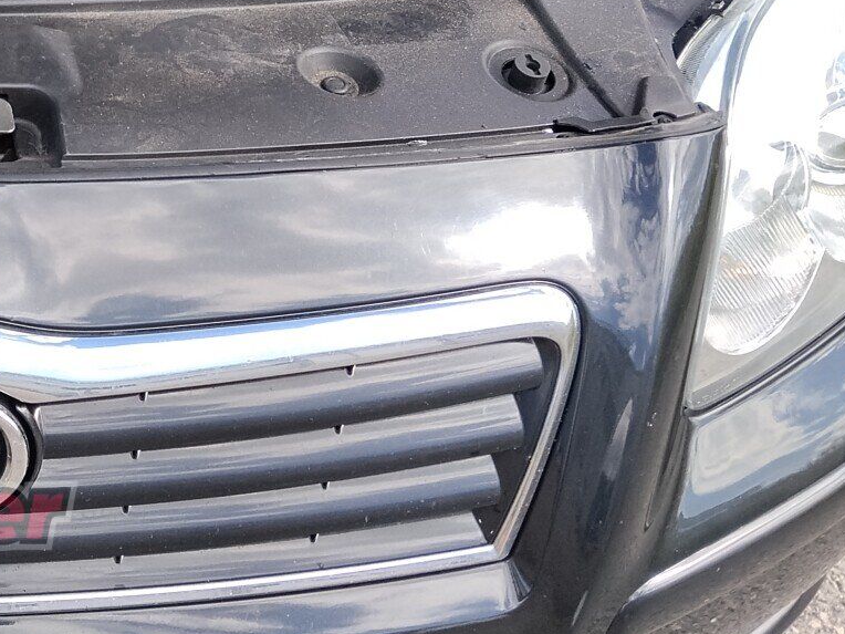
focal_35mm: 74
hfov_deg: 24.2
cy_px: -139
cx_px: -142
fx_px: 1806
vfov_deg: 18.8
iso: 50
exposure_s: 1/423
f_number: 1.8
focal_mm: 4.22
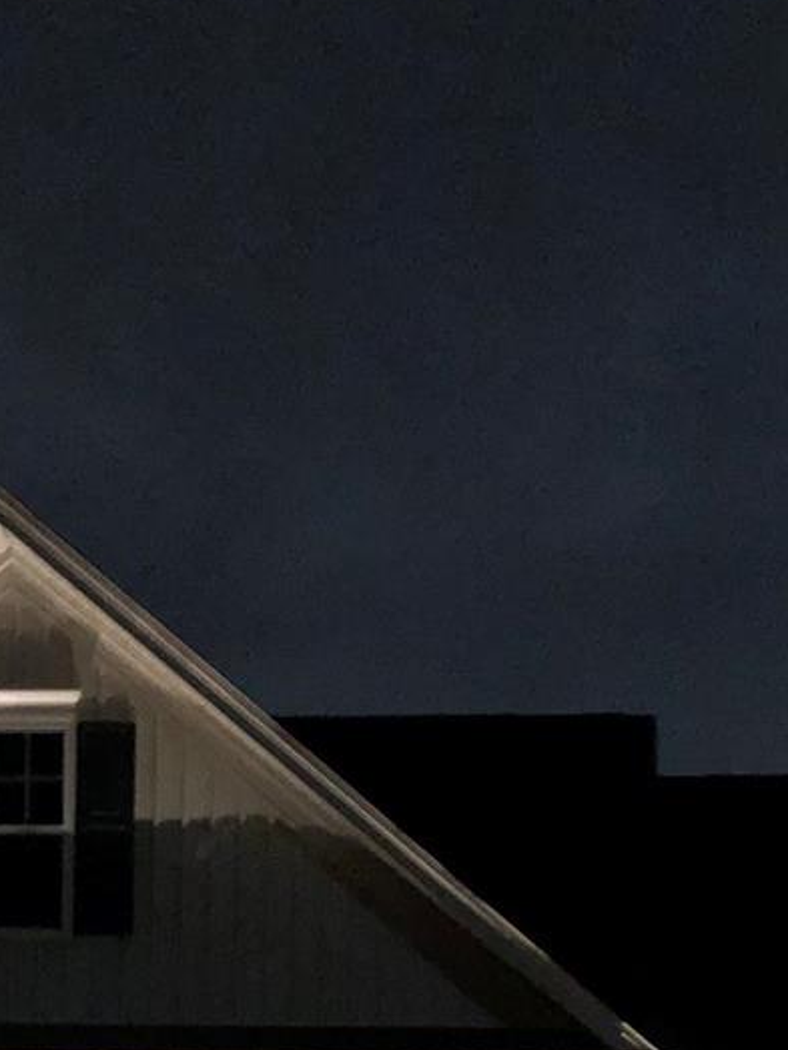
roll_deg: -0.9
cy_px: 1509
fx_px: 2489
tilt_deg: -2.7
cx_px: 407
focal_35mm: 82
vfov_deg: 20.8
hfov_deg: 18.0
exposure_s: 1/4
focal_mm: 3.99
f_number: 1.8
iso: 640
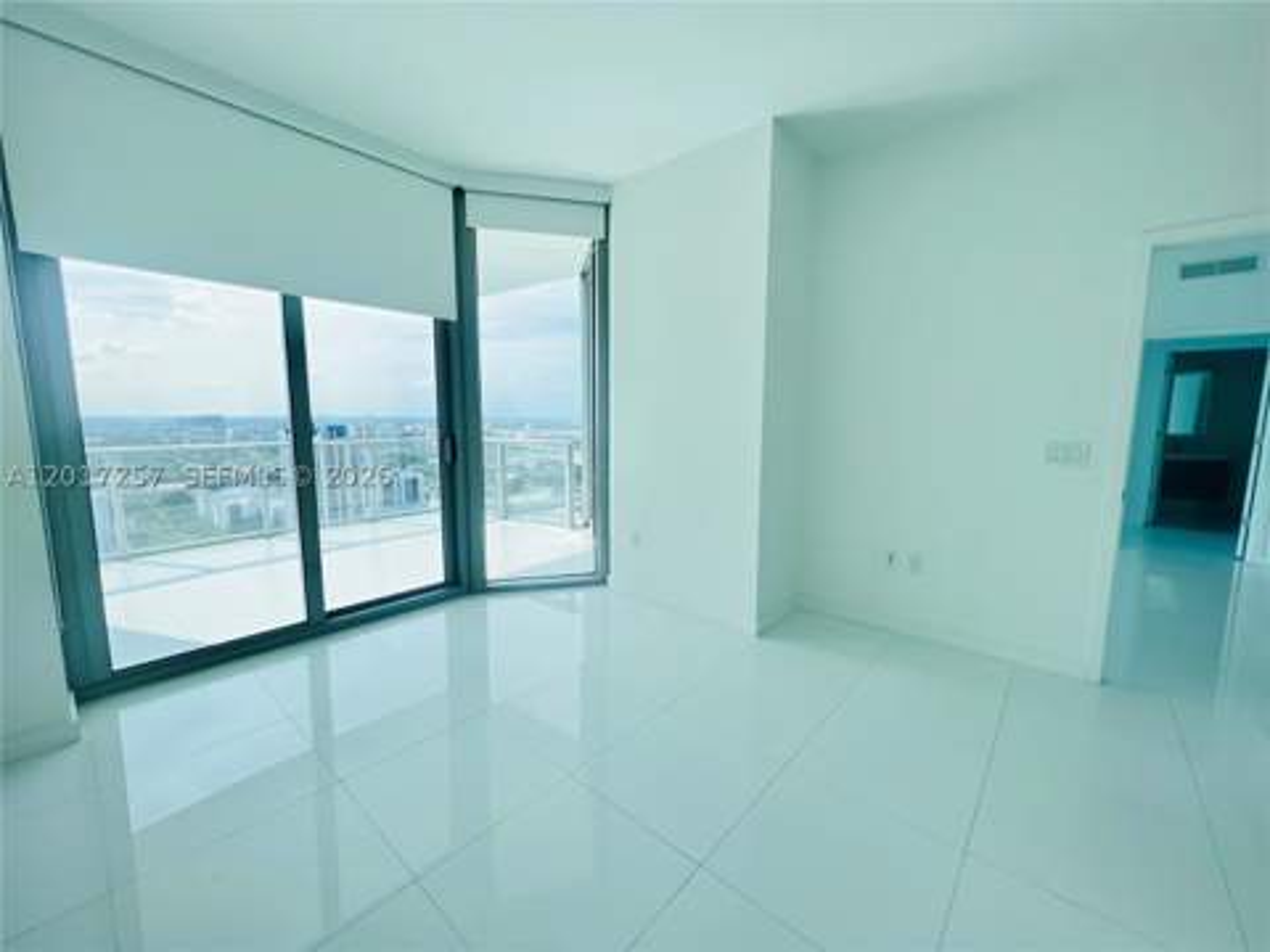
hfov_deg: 106.2
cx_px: 635
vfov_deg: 89.9
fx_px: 477
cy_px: 476
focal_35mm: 13
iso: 32
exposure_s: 1/315
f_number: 1.8
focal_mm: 1.57
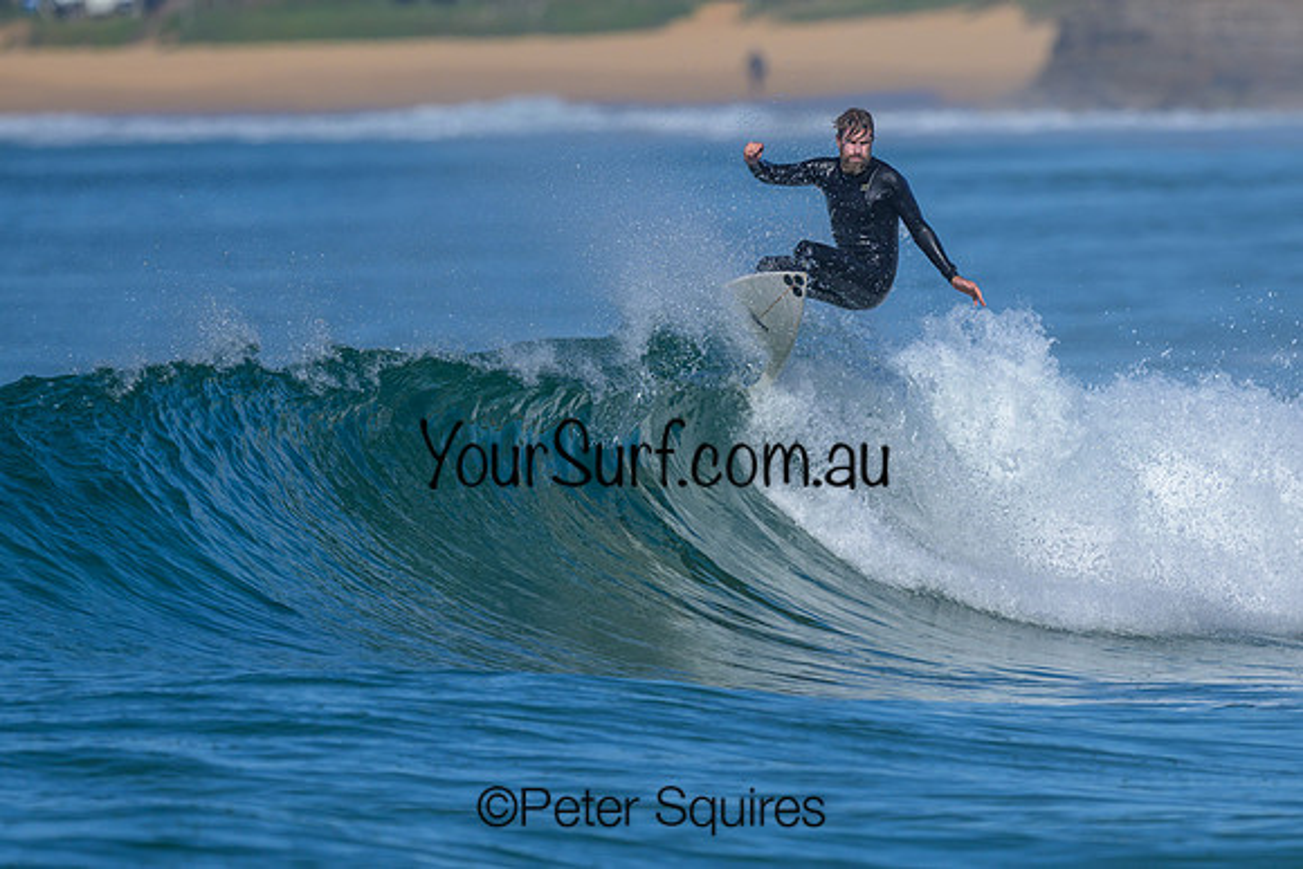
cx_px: 774
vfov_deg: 1.3
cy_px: 400
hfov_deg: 1.9
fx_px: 39840
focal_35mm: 1101
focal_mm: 800
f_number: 6.3
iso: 200
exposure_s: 1/2000
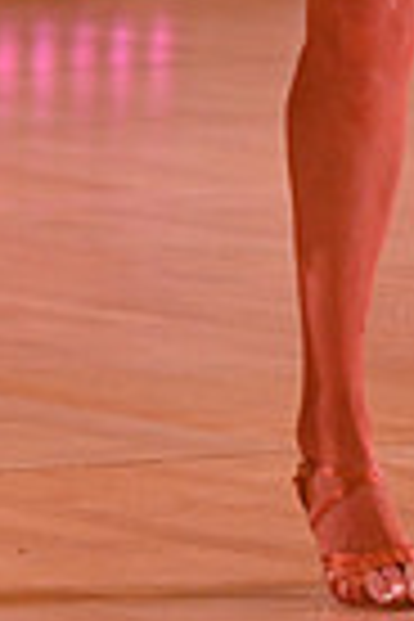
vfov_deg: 3.4
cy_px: -234
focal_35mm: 608
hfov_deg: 2.3
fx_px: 10487
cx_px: 133
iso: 2000
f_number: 5
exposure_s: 1/400
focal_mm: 145
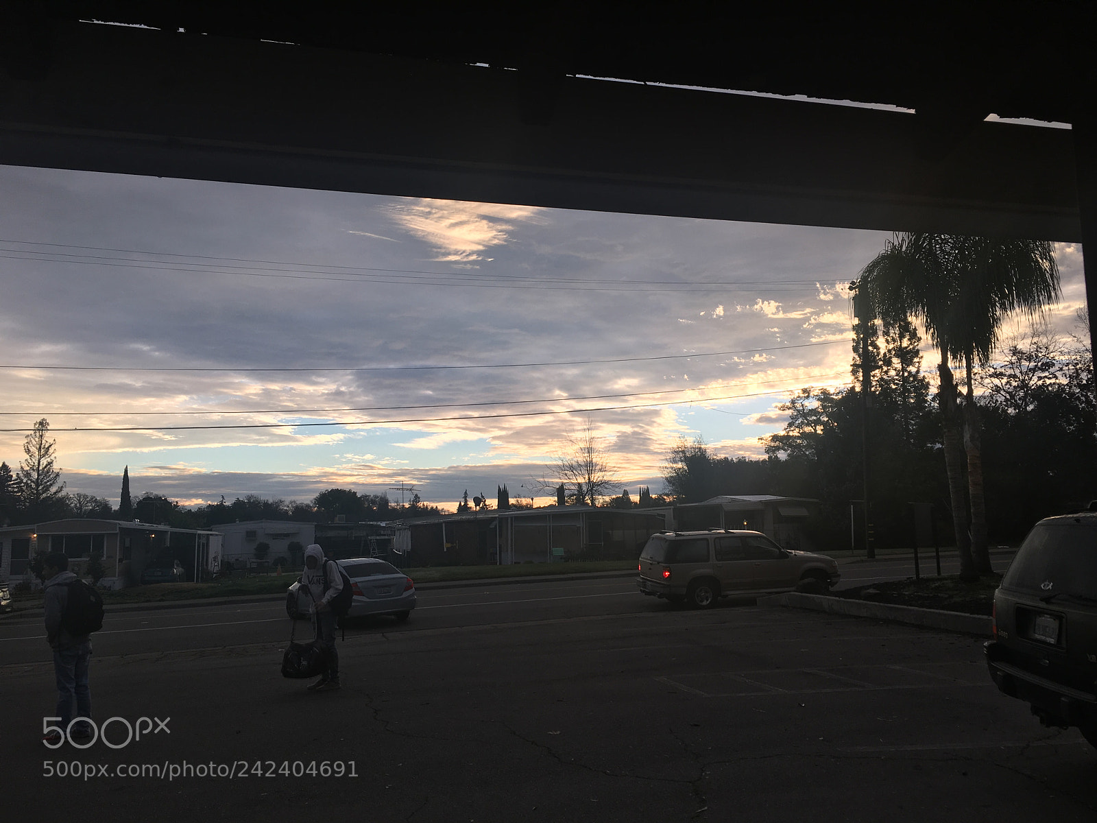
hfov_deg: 61.7
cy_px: 412
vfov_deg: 48.2
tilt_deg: +7.4
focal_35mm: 29
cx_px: 548
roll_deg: +1.0
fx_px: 919
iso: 25
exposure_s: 1/334
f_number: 2.2
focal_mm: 4.15
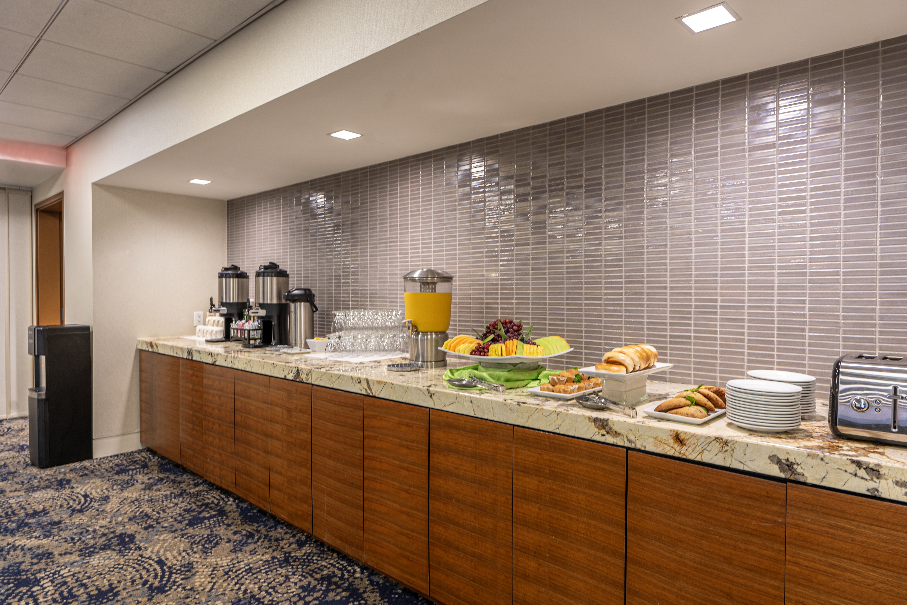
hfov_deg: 78.6
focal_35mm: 22
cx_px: 454
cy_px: 302
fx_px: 554
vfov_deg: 57.2
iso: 50
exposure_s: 1/1.25
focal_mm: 22
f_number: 7.1
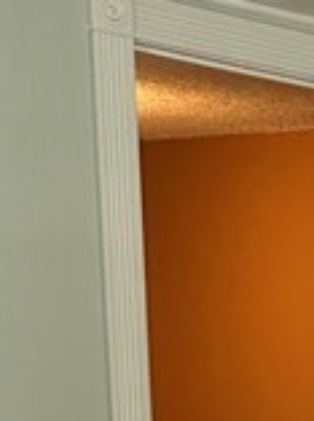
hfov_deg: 8.0
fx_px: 1907
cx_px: 961
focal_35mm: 157
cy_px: 847
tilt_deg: -10.1
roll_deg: -5.5
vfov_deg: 11.4
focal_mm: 6.86
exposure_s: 1/120
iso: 160
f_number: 1.78
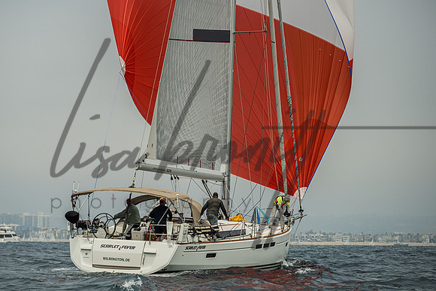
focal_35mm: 224
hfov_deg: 9.2
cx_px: 184
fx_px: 2713
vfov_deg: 6.1
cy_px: 136
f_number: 6.3
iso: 400
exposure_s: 1/2000
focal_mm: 185
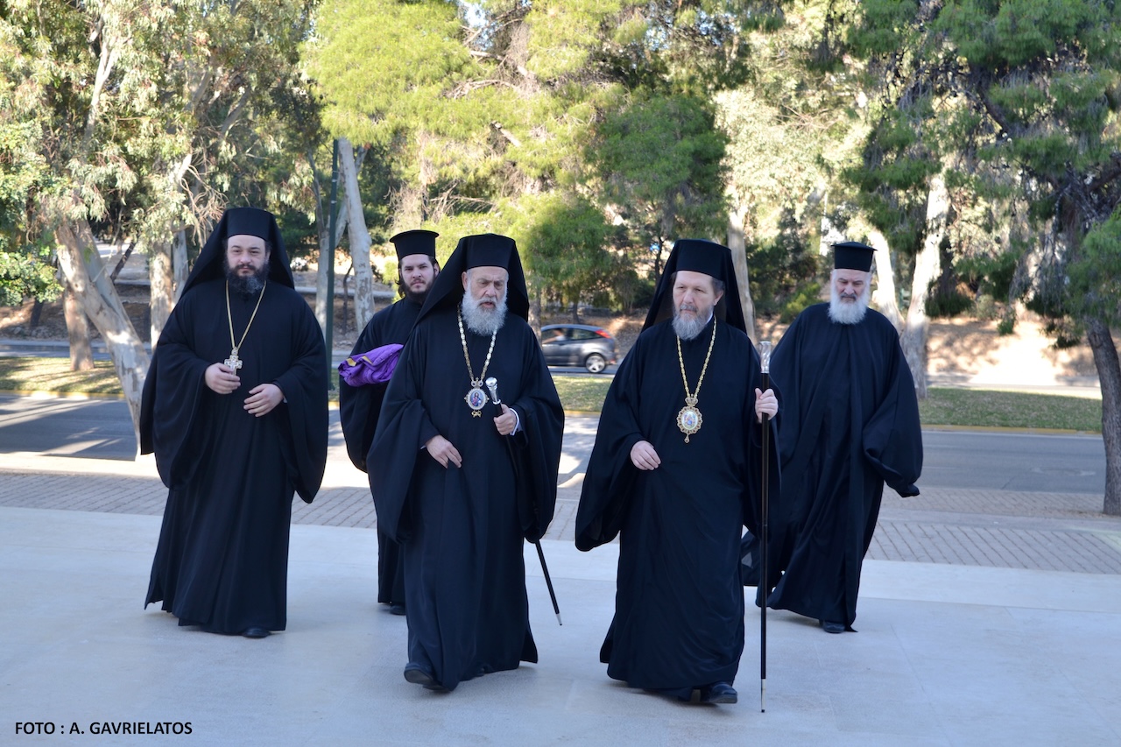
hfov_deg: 31.9
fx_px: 1961
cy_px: 374
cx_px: 560
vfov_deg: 21.6
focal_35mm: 63
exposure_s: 1/125
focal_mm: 42
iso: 200
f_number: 5.6
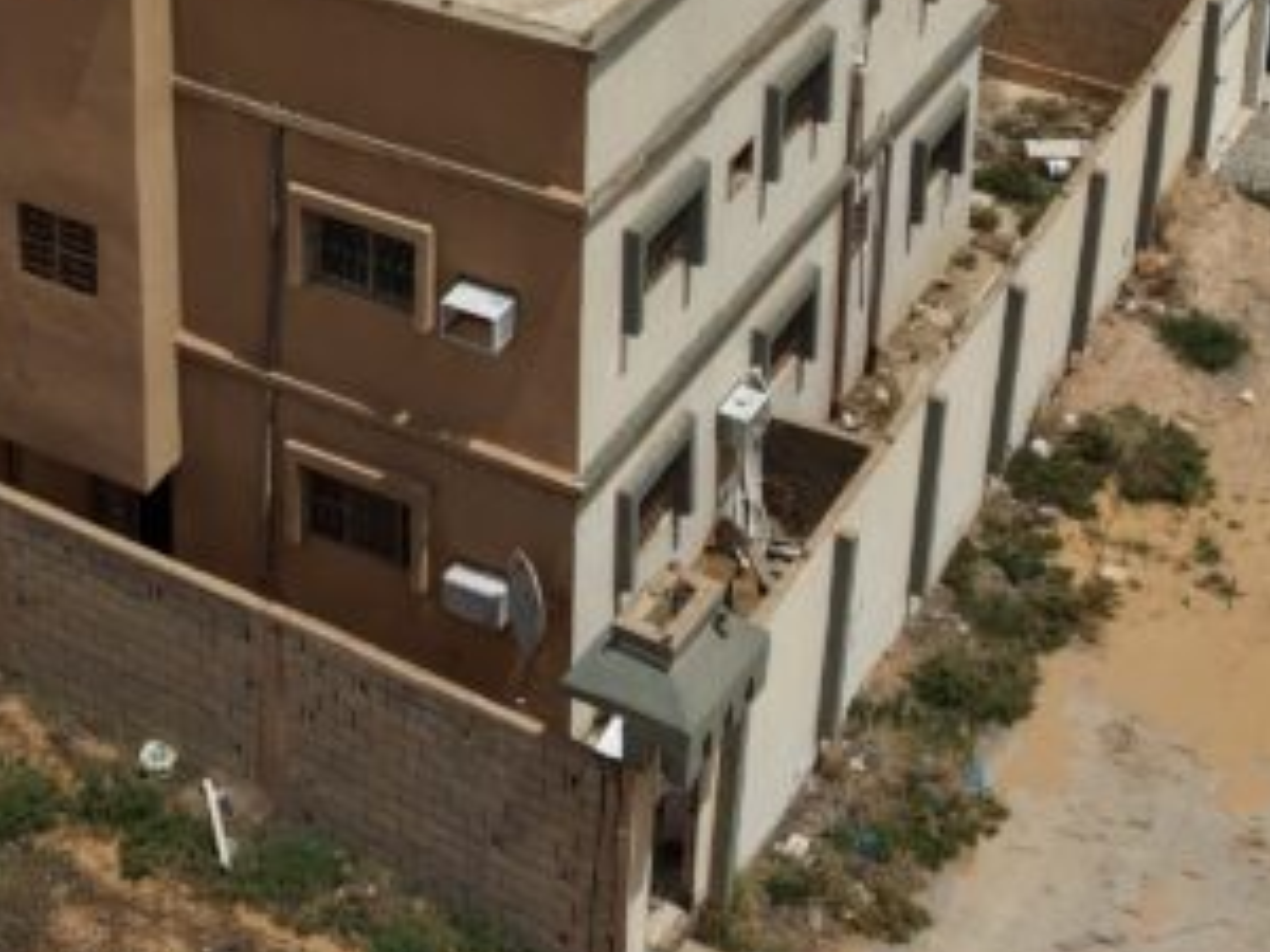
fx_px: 3008
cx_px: 301
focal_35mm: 82
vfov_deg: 16.8
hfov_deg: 23.6
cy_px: -338
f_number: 1.8
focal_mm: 8.67
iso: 100
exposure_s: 1/8000
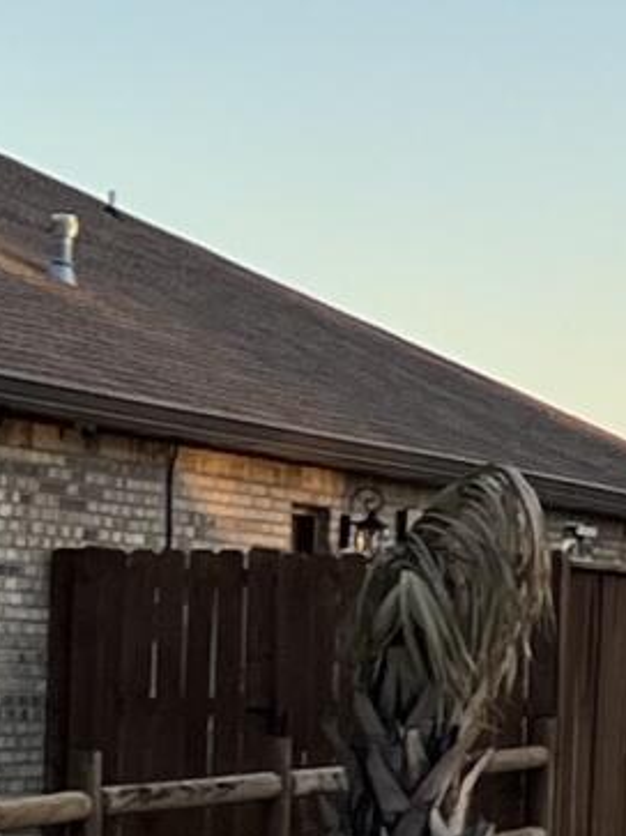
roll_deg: +0.1
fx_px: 5187
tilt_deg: +3.4
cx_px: 2260
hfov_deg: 6.1
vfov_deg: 9.2
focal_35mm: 215
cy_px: 415
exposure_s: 1/1029
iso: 50
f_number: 1.5
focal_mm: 5.7
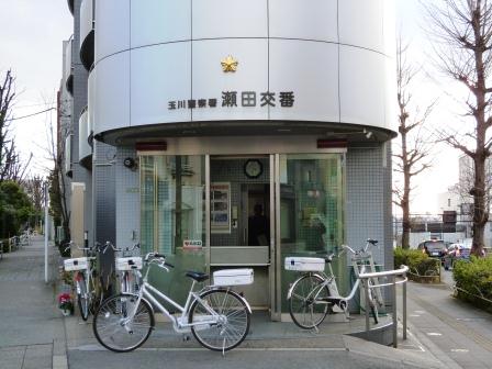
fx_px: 768
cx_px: 246
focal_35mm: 54
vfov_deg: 27.0
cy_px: 184
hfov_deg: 35.5
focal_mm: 9.6
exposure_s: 1/100
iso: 160
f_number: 3.6
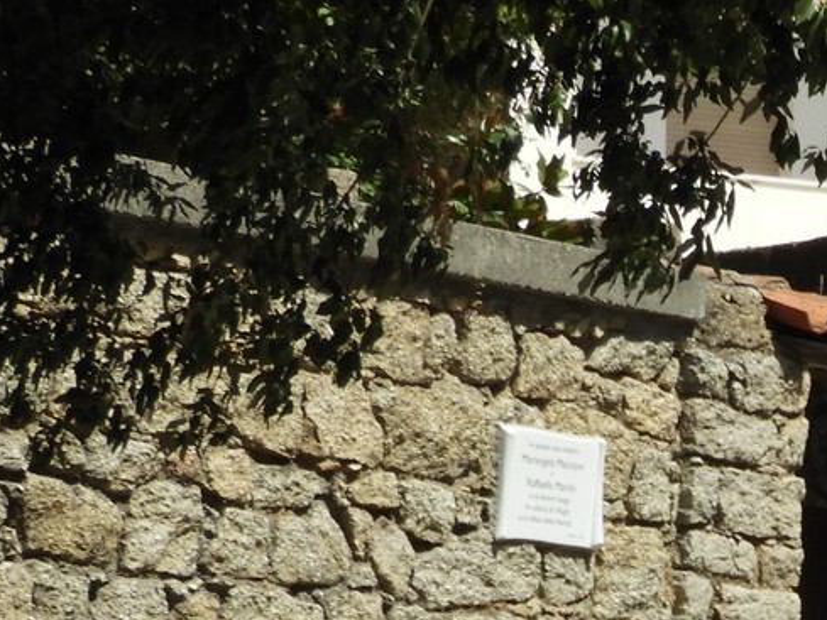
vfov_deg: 6.6
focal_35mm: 221
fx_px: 5281
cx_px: 1490
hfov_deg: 8.6
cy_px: 1139
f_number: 4.2
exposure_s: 1/800
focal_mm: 10.7
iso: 100
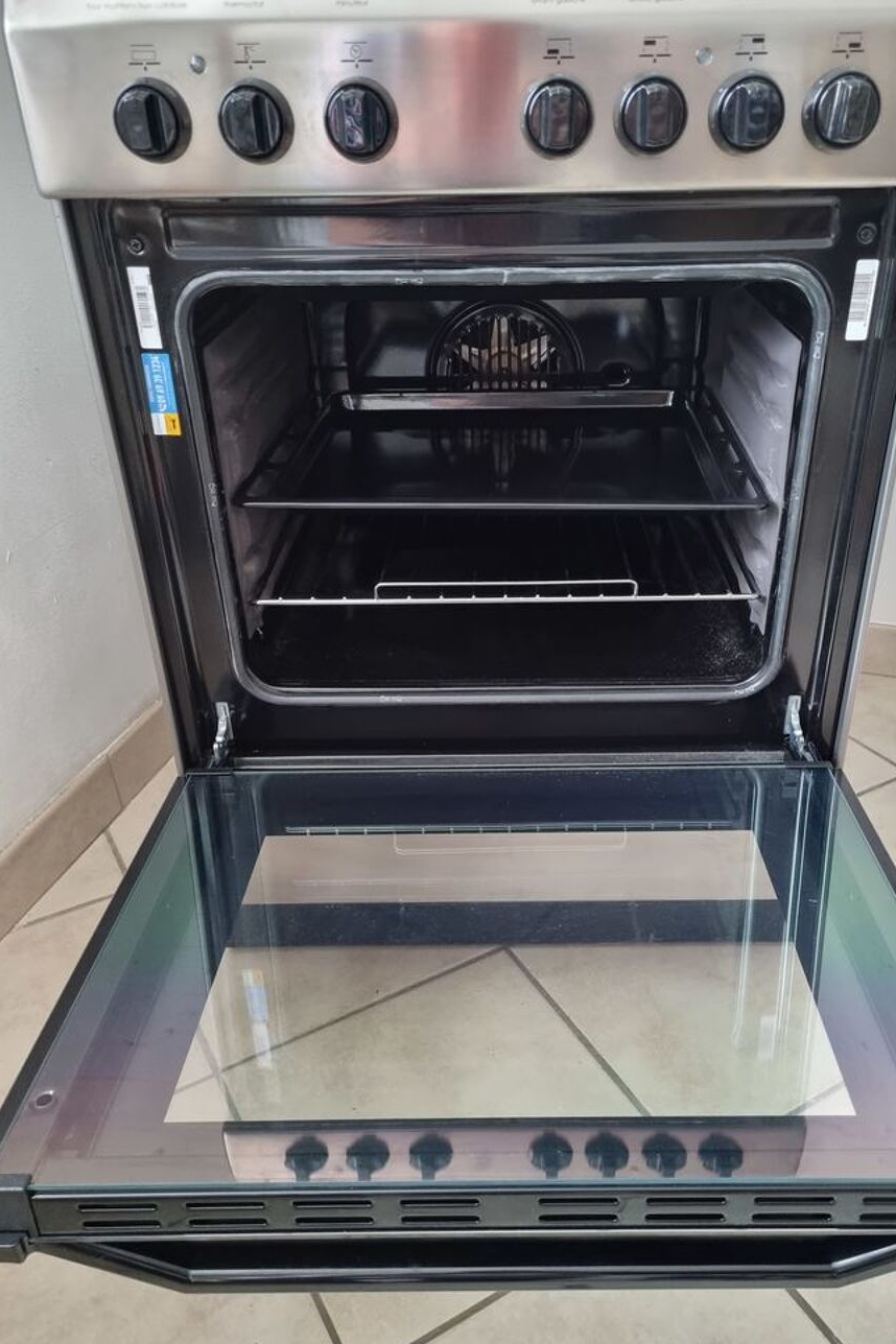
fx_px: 1045
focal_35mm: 28
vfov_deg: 65.5
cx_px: 508
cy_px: 695
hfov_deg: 46.3
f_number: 1.8
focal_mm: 5.4
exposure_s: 1/33
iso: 640
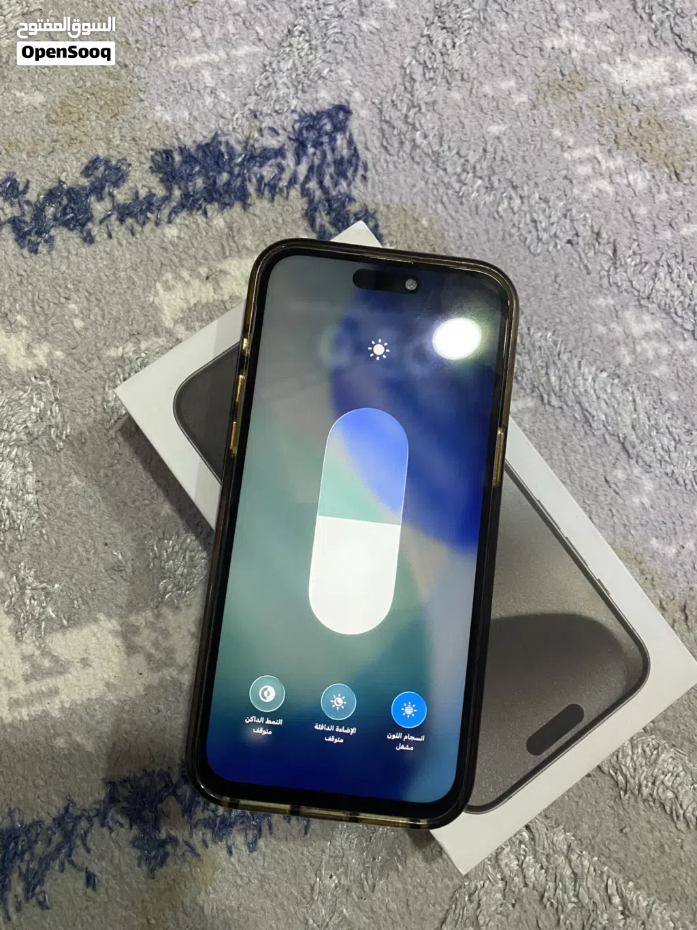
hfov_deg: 53.1
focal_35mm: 26
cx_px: 348
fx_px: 698
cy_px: 465
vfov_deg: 67.3
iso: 500
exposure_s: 1/60
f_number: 1.8
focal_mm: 4.25
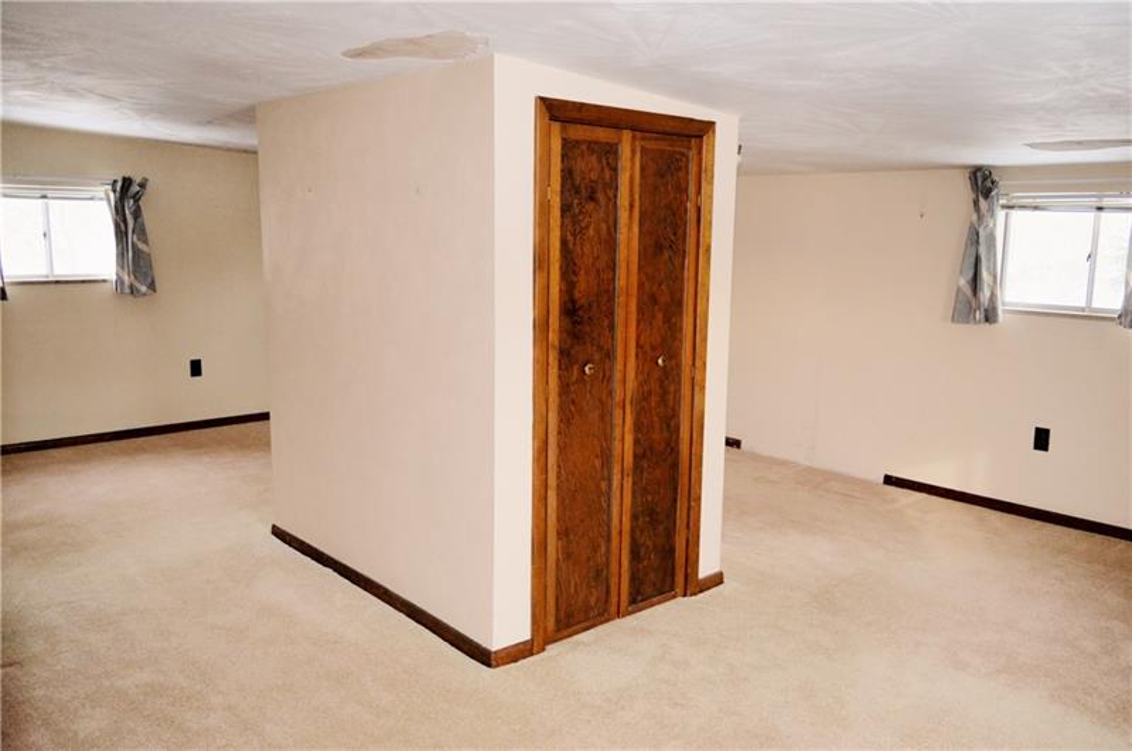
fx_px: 848
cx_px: 566
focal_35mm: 27
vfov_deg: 47.8
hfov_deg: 67.5
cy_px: 376
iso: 720
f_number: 3.5
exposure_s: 1/60
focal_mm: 18
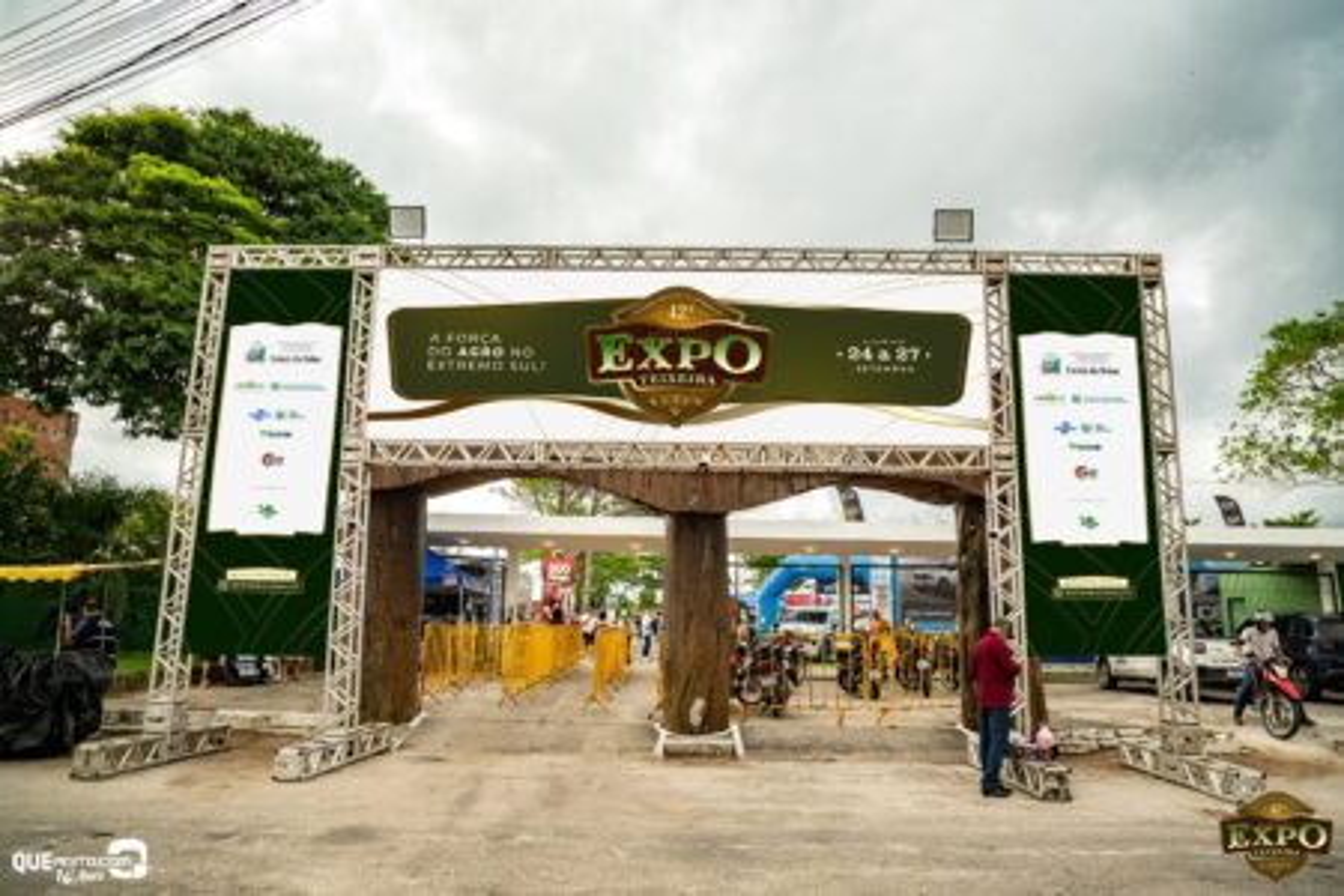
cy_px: 448
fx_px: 840
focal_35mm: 22
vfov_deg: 56.1
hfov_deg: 77.3
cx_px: 672
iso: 1000
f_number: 2.8
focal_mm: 15
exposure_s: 1/1250
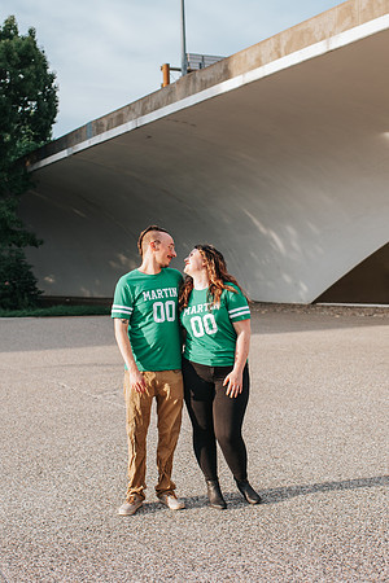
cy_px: 292
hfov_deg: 25.8
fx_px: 850
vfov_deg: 37.9
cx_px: 199
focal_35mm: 52
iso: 180
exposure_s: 1/800
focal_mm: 35
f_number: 3.2
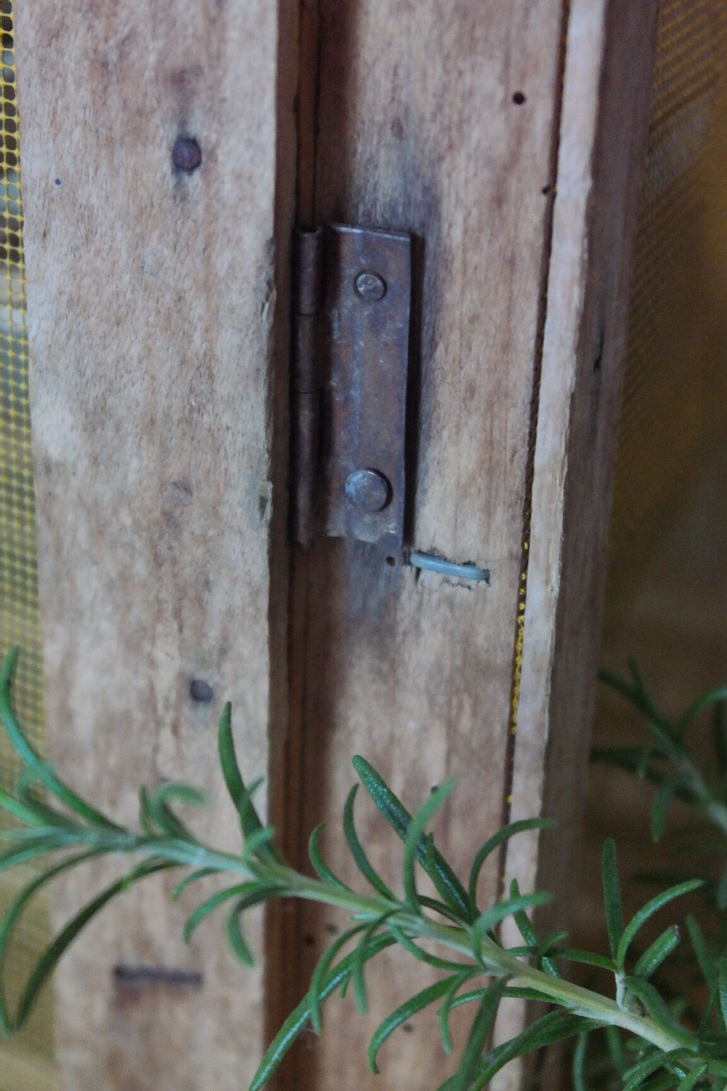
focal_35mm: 77
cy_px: 546
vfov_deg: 26.3
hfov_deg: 17.7
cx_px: 364
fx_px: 2332
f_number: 5.6
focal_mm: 50
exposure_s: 1/50
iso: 3200
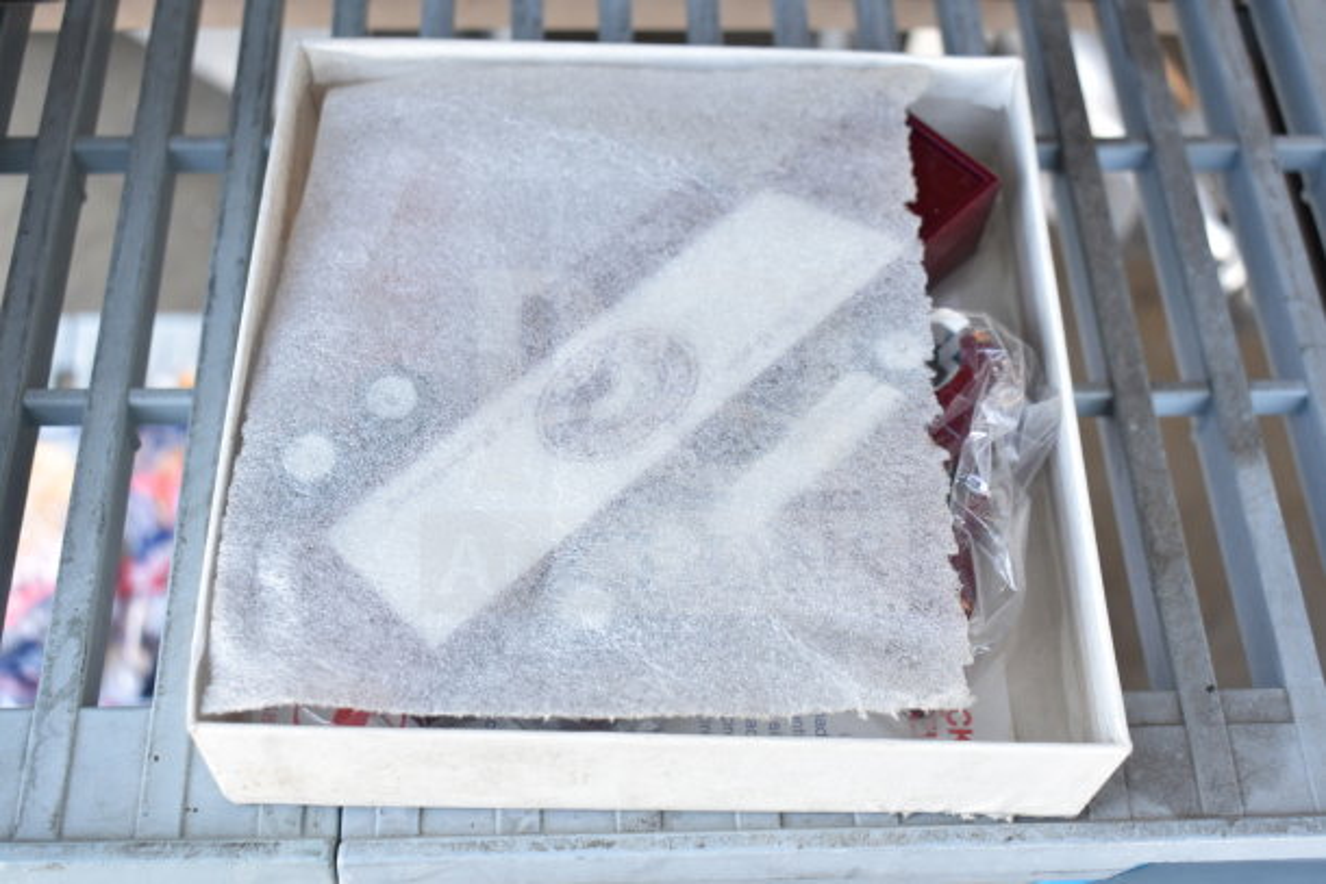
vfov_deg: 29.9
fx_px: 1658
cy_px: 442
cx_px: 663
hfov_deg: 43.6
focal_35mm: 45
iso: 360
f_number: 4.2
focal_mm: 30
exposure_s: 1/50
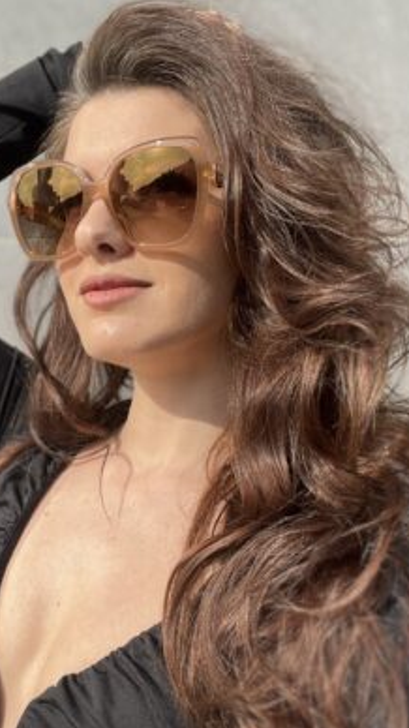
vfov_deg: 55.2
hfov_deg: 32.7
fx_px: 695
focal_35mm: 36
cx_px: 167
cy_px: 397
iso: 32
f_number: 2.2
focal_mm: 2.71
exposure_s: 1/857
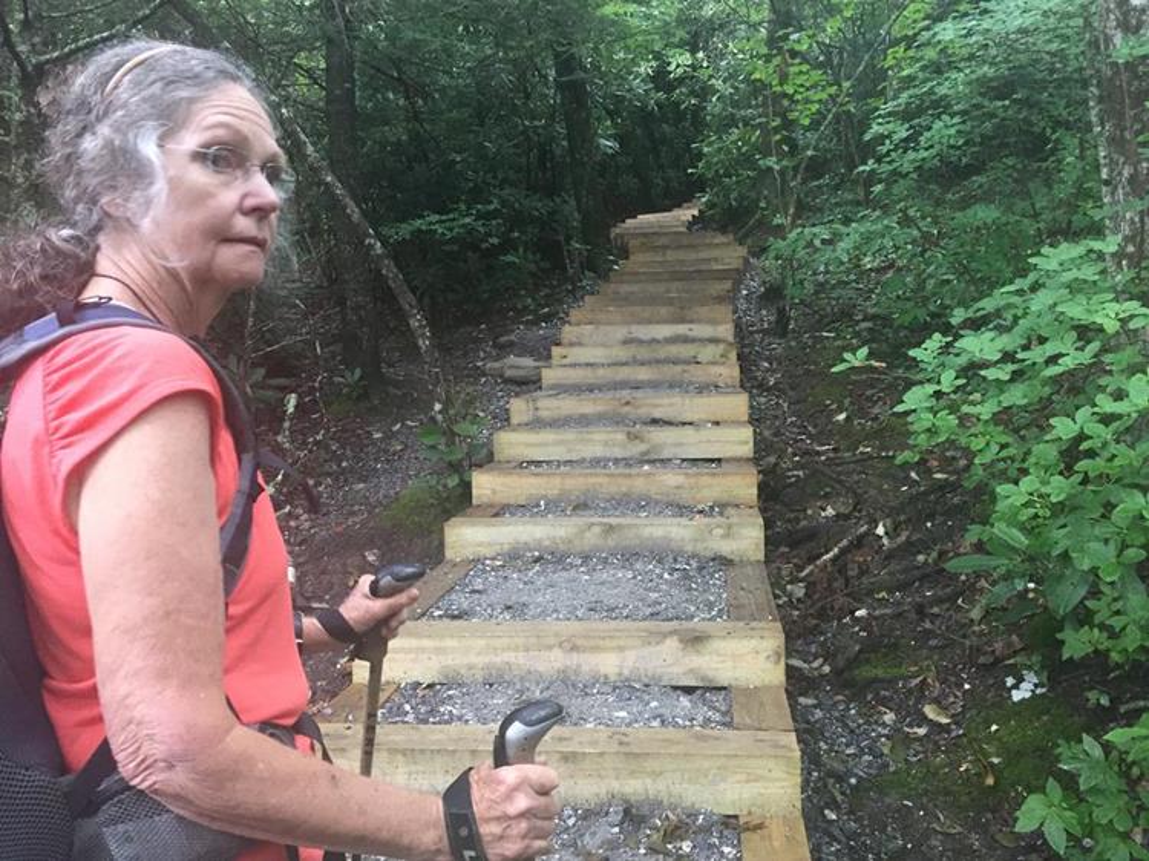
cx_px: 574
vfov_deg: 48.2
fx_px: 962
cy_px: 430
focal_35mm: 29
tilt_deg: -5.2
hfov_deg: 61.7
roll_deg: -0.4
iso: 200
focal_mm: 4.15
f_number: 2.2
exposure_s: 1/30
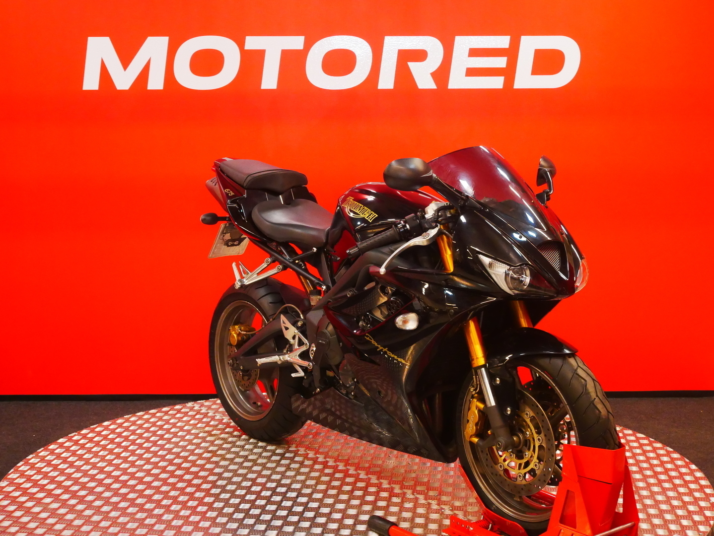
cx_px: 357
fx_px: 1073
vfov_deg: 28.1
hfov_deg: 36.8
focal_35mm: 52
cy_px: 268
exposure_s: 1/125
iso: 2500
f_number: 5.3
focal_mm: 26
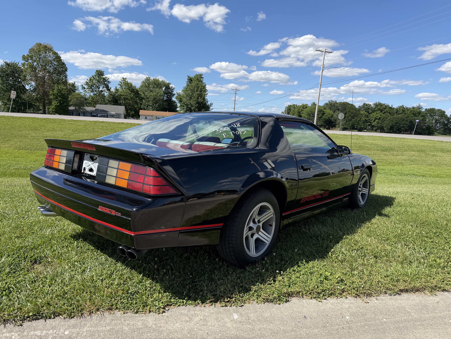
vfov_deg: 56.8
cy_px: 170
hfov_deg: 71.6
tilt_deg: -8.2
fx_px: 313
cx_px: 226
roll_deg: -1.9
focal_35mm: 24
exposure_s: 1/3953
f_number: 1.78
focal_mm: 6.76
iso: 80
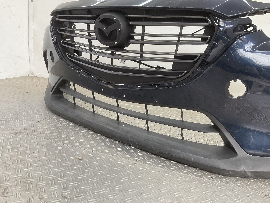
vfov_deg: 48.2
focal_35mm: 29
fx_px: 226
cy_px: 102
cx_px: 135
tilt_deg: -14.7
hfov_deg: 61.7
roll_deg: -6.2
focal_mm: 3
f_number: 1.8
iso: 25
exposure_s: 1/100
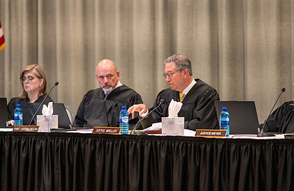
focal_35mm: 161
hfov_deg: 12.9
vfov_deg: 8.4
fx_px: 1304
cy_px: 107
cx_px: 140
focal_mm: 105
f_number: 1.4
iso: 640
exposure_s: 1/200
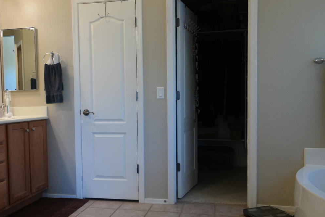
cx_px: 147
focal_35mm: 35
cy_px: 118
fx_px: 316
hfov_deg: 54.3
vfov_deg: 37.8
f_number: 3.5
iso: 400
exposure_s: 1/40
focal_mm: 20
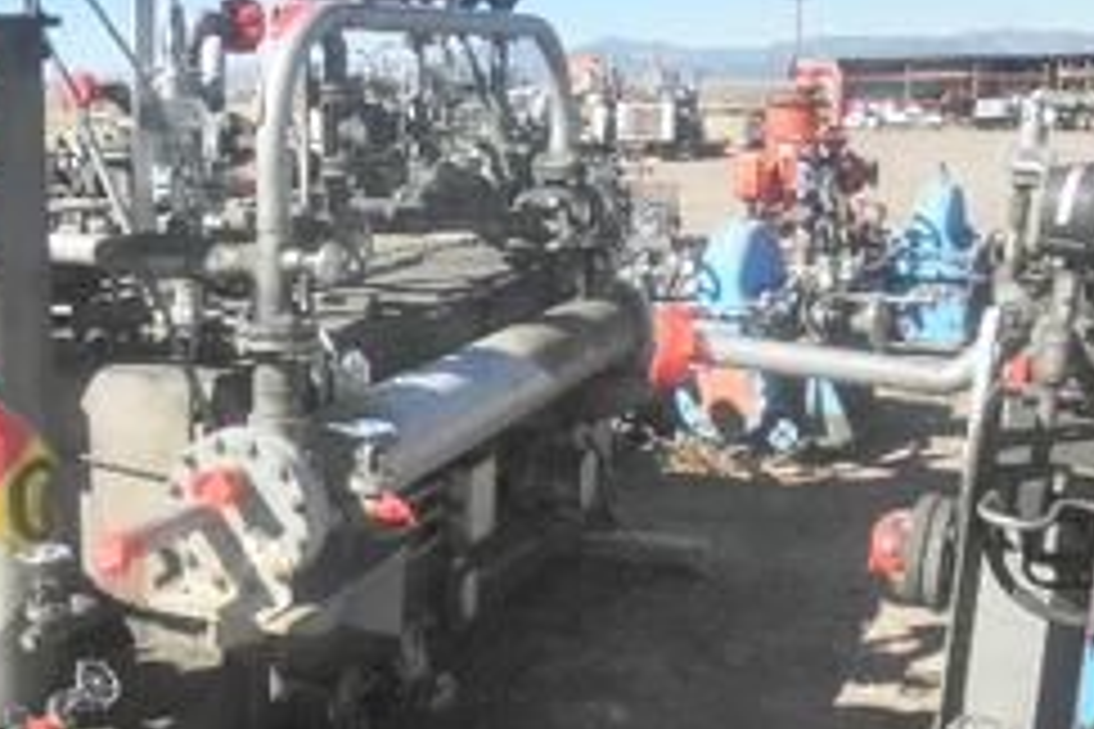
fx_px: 1459
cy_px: 297
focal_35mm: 48
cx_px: 257
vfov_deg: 28.0
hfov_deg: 39.8
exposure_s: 1/80
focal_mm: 5
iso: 64
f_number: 8.5
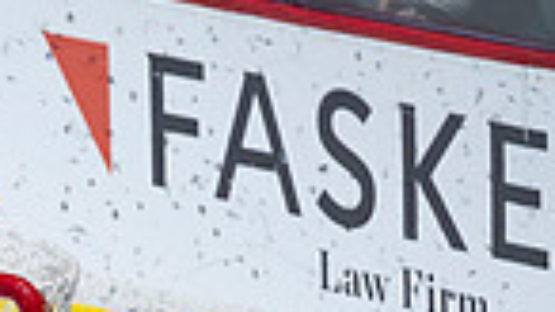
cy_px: 428
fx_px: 14299
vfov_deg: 1.2
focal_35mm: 972
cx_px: -471
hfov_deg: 2.2
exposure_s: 1/1250
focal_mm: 200
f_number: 2.8
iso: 1250
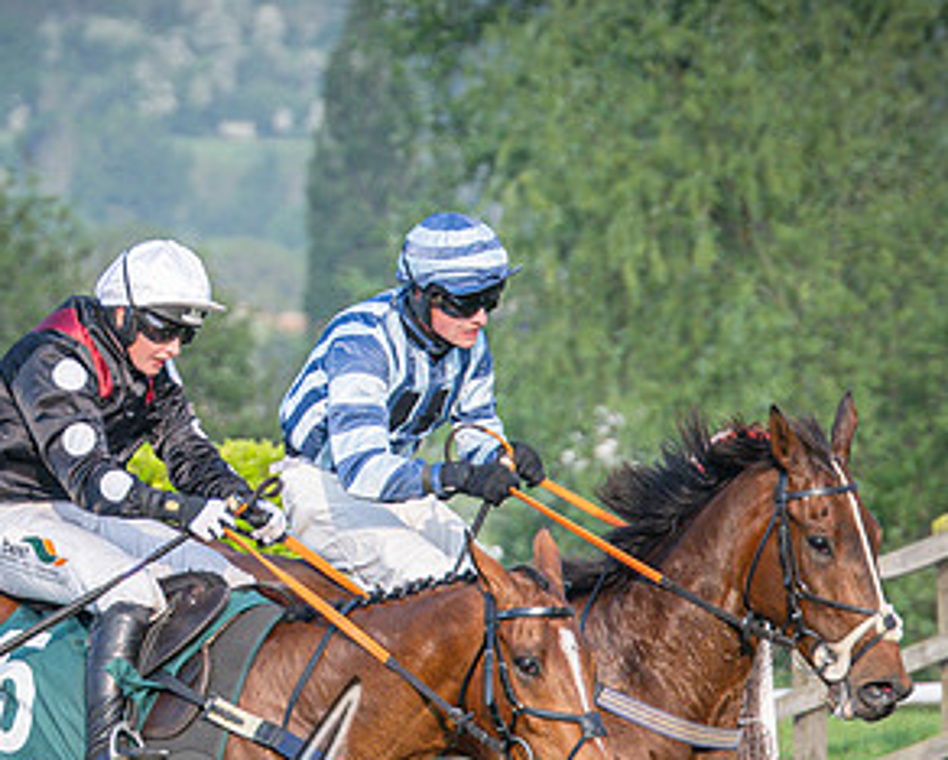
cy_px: 524
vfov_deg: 2.6
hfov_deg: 3.2
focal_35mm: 605
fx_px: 16986
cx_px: 161
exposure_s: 1/1600
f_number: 4
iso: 400
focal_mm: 150
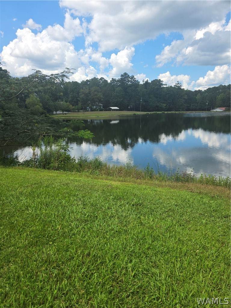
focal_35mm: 23
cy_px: 154
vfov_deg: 73.9
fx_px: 205
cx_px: 116
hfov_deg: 58.9
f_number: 1.7
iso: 80
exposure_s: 1/4333
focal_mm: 6.3
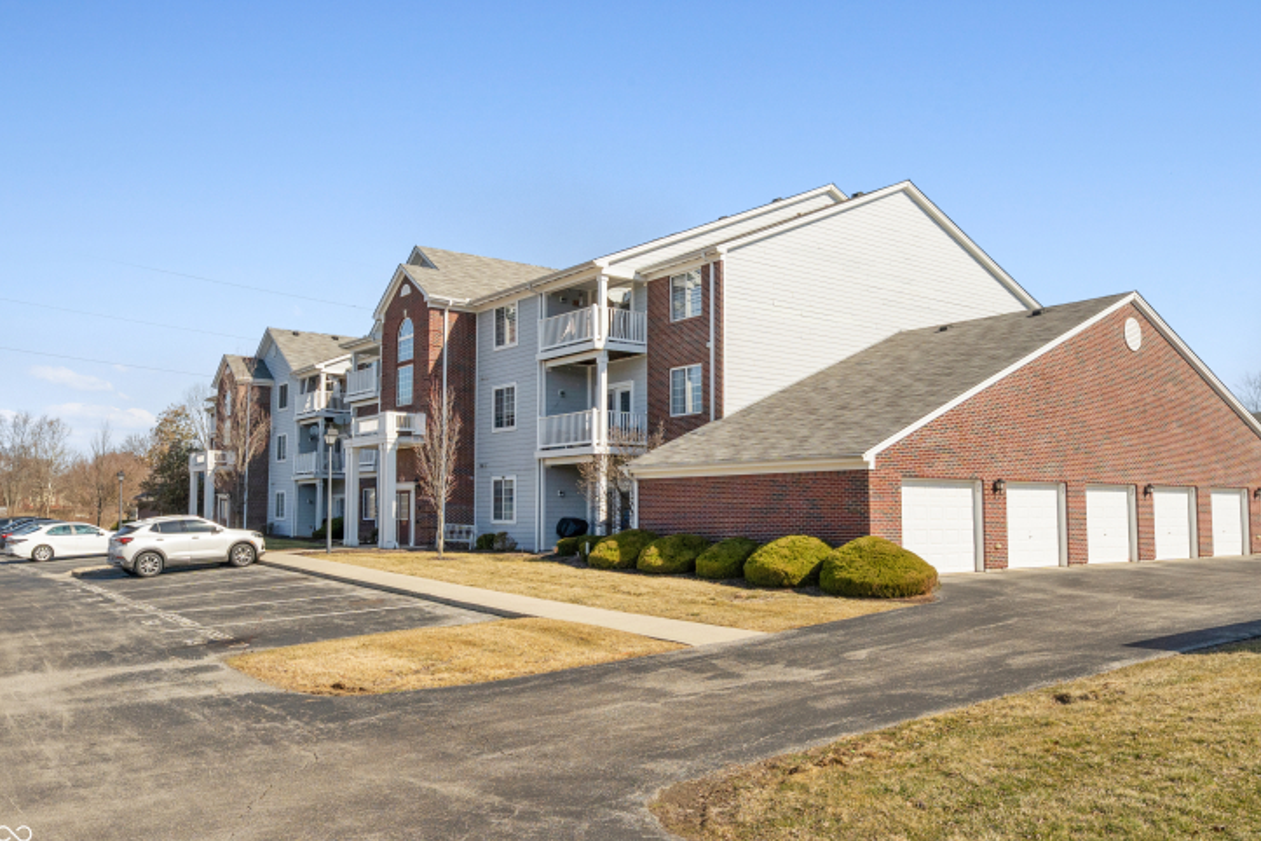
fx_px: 981
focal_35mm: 28
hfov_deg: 65.5
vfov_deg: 46.4
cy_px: 427
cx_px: 630
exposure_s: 1/2500
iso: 400
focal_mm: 18.2
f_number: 5.6
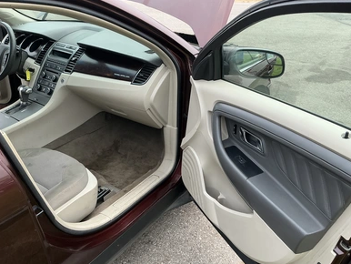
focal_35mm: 29
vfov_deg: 48.3
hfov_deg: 61.6
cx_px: 178
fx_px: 294
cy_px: 136
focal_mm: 3
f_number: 1.8
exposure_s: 1/389
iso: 25
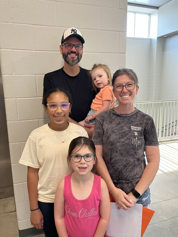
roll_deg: +0.3
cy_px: 118
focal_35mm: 26
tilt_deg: -11.7
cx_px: 89
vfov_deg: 67.3
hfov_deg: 53.1
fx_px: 178
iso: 160
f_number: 1.6
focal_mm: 5.1
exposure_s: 1/60
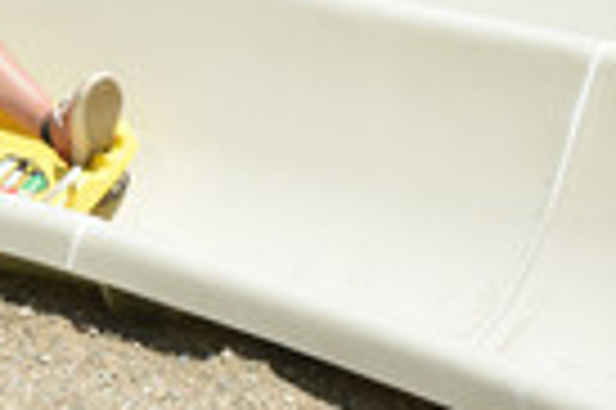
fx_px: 9759
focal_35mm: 571
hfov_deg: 3.6
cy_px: 196
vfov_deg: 2.4
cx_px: -211
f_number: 6.3
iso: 400
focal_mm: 195
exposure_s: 1/1250
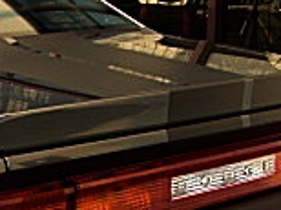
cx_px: -140
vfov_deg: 9.7
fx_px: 1216
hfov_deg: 12.5
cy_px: 276
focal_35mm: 150
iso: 50
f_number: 2.8
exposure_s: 1/100
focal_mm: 6.3
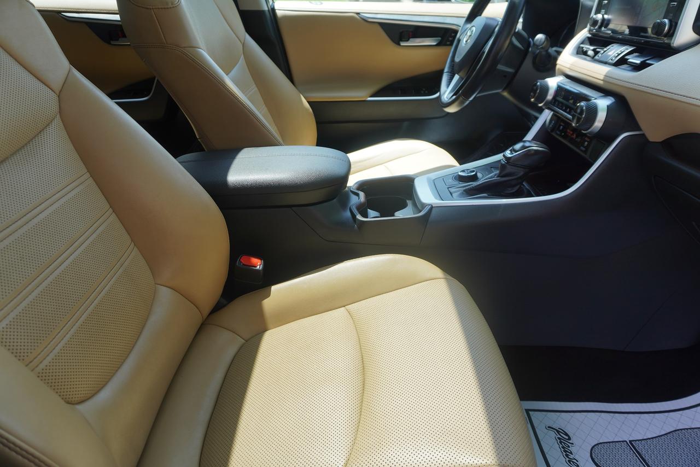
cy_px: 234
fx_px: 467
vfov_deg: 53.2
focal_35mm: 24
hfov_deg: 73.7
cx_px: 350
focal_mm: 16
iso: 100
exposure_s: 1/100
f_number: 5
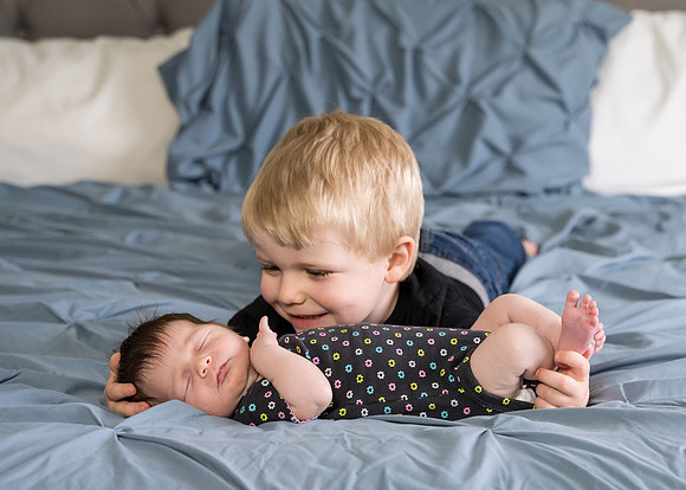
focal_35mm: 86
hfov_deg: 23.0
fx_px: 1682
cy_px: 206
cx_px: 442
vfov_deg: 16.6
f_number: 4
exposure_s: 1/320
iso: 2000
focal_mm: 61
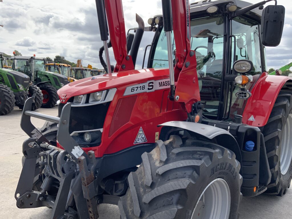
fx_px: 245
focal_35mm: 29
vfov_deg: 48.2
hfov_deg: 61.7
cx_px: 146
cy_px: 110
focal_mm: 3
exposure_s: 1/1035
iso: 16
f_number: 1.8
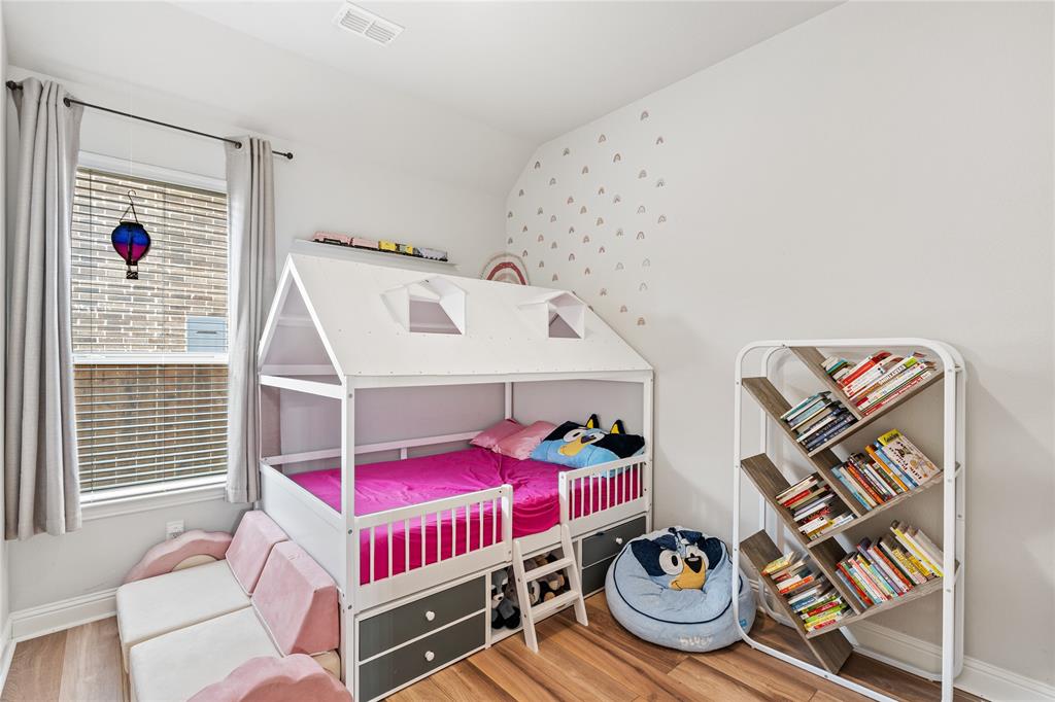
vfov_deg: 73.7
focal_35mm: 16
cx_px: 528
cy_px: 351
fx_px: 469
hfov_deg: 96.8
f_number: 9
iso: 320
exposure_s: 1.6
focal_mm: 16
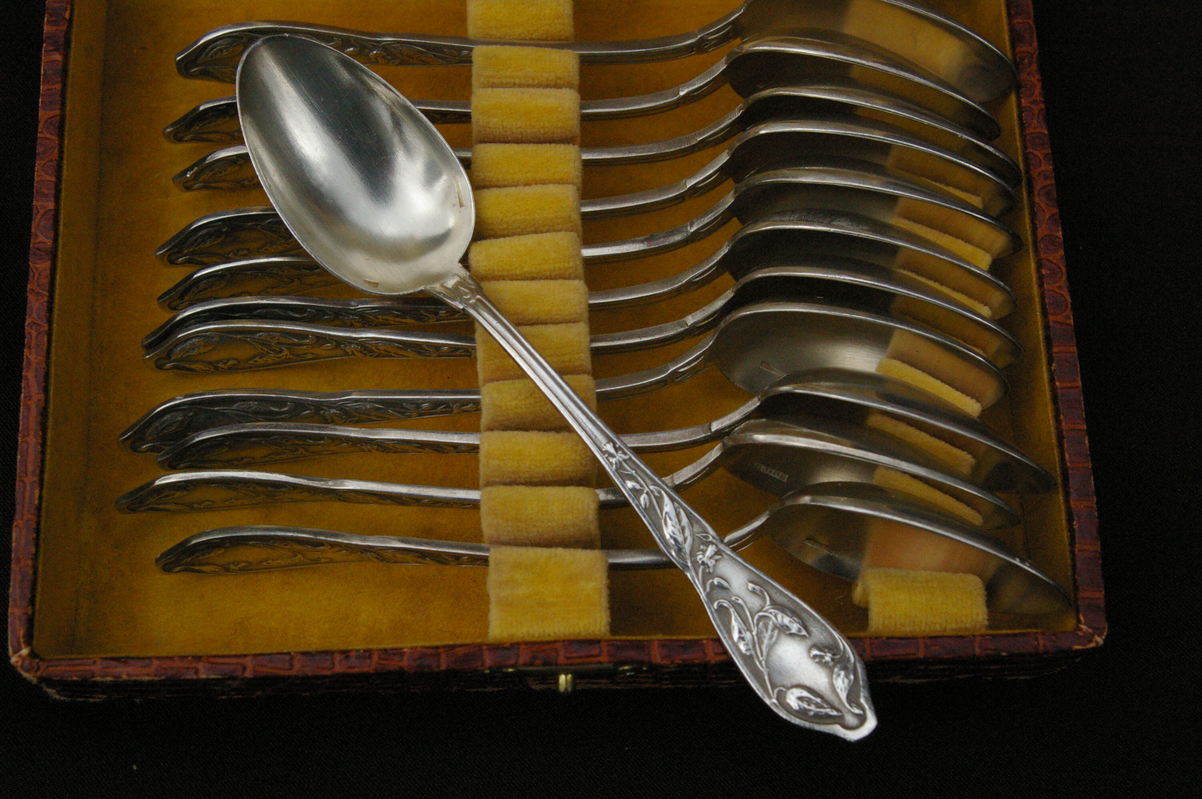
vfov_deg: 34.1
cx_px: 601
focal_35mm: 39
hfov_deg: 49.6
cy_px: 400
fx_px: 1301
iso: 1600
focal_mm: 26
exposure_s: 1/500
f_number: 8
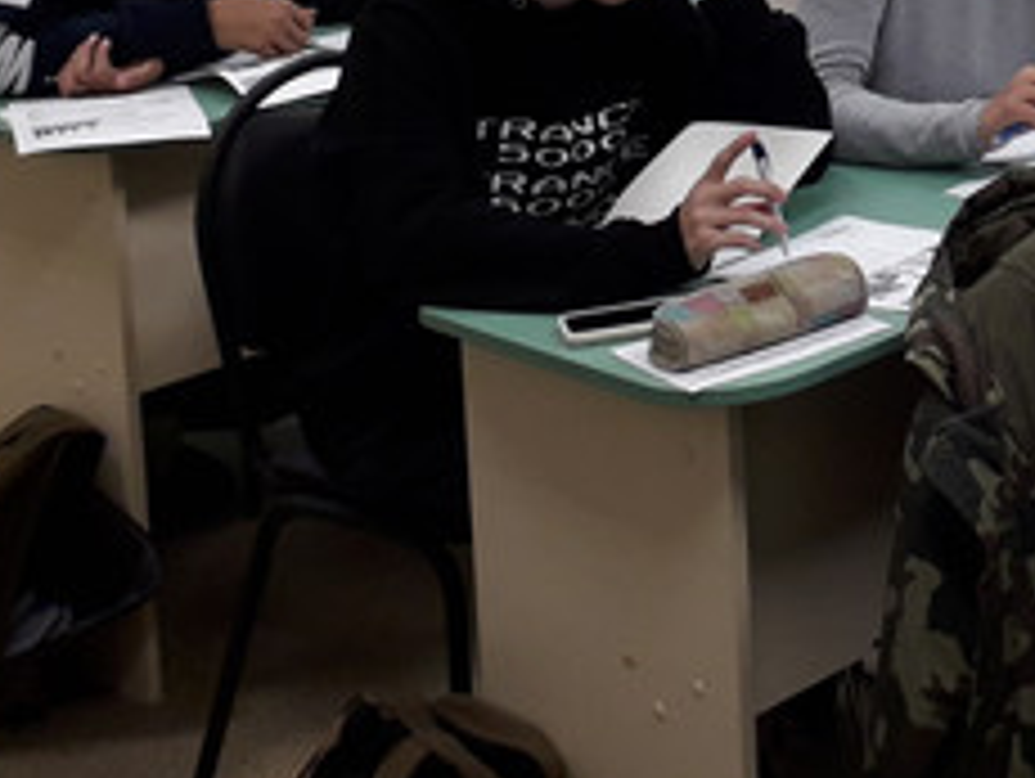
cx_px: 1264
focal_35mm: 75
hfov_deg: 23.6
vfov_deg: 18.4
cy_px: -207
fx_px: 2245
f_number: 1.9
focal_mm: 3.6
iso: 80
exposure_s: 1/50
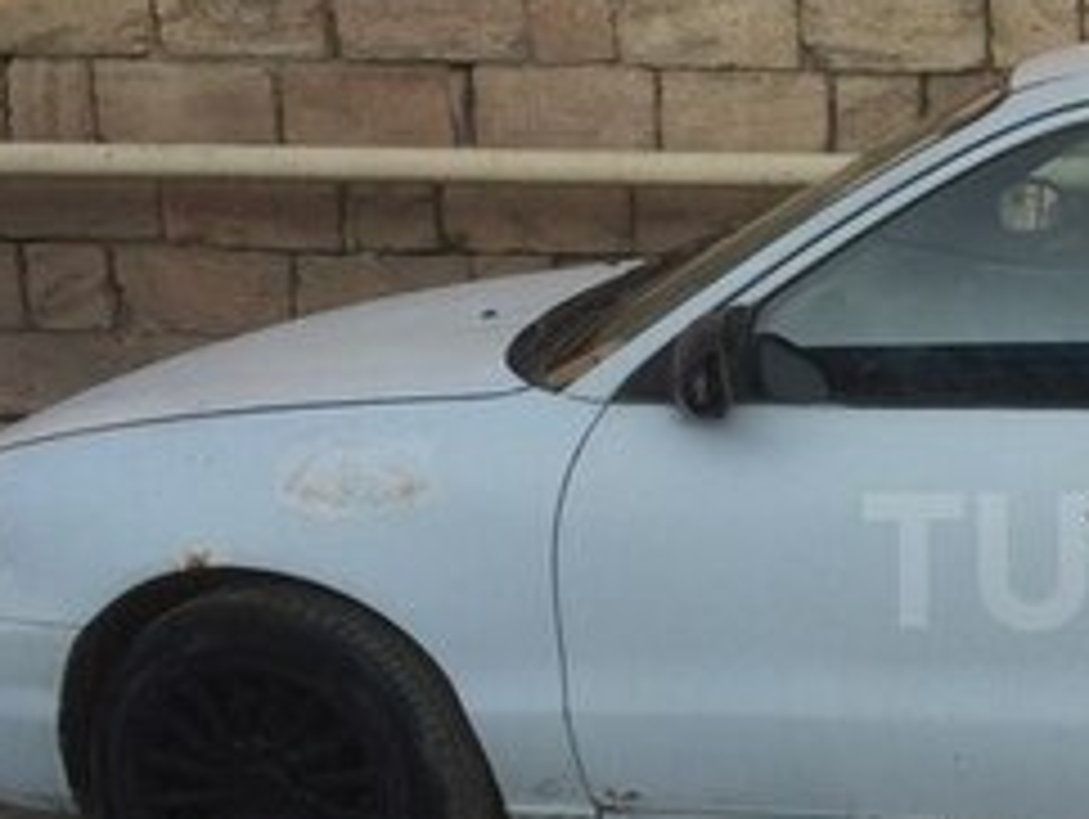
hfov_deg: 22.6
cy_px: 560
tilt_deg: -13.8
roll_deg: +0.5
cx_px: 1323
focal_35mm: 79
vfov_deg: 18.6
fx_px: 2488
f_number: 2.2
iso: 32
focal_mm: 4.15
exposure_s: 1/1580
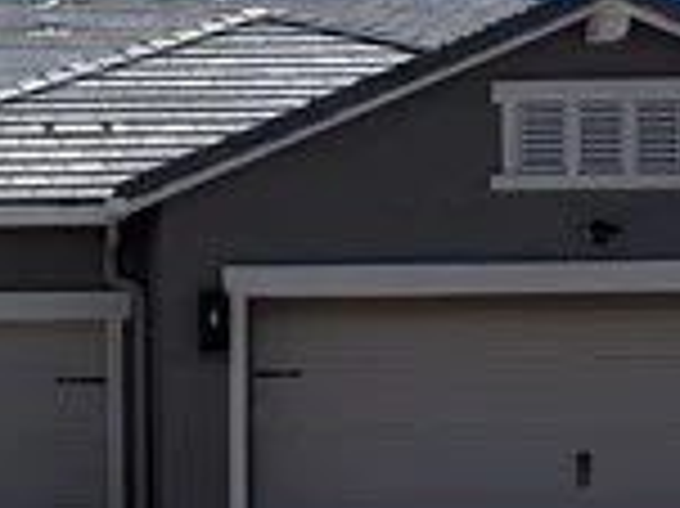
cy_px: 486
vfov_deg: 9.0
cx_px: -234
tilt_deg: +0.2
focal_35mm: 163
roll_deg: +0.7
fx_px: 3199
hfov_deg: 11.8
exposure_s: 1/5714
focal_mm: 6.76
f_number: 1.78
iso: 80
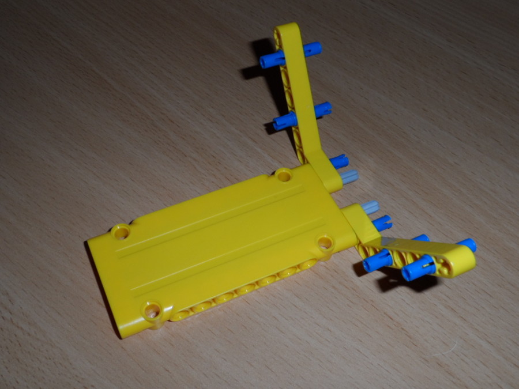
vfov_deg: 35.1
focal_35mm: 41
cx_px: 260
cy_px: 194
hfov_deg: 45.8
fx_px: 615
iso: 100
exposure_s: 1/15
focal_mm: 6.8
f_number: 7.4
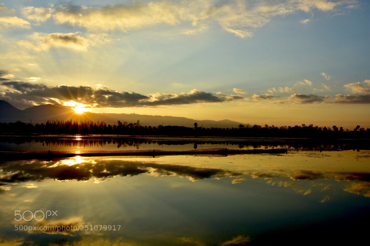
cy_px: 123
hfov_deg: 53.1
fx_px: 370
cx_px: 185
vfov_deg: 36.9
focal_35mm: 36
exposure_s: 1/125
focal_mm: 24
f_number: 16
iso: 100
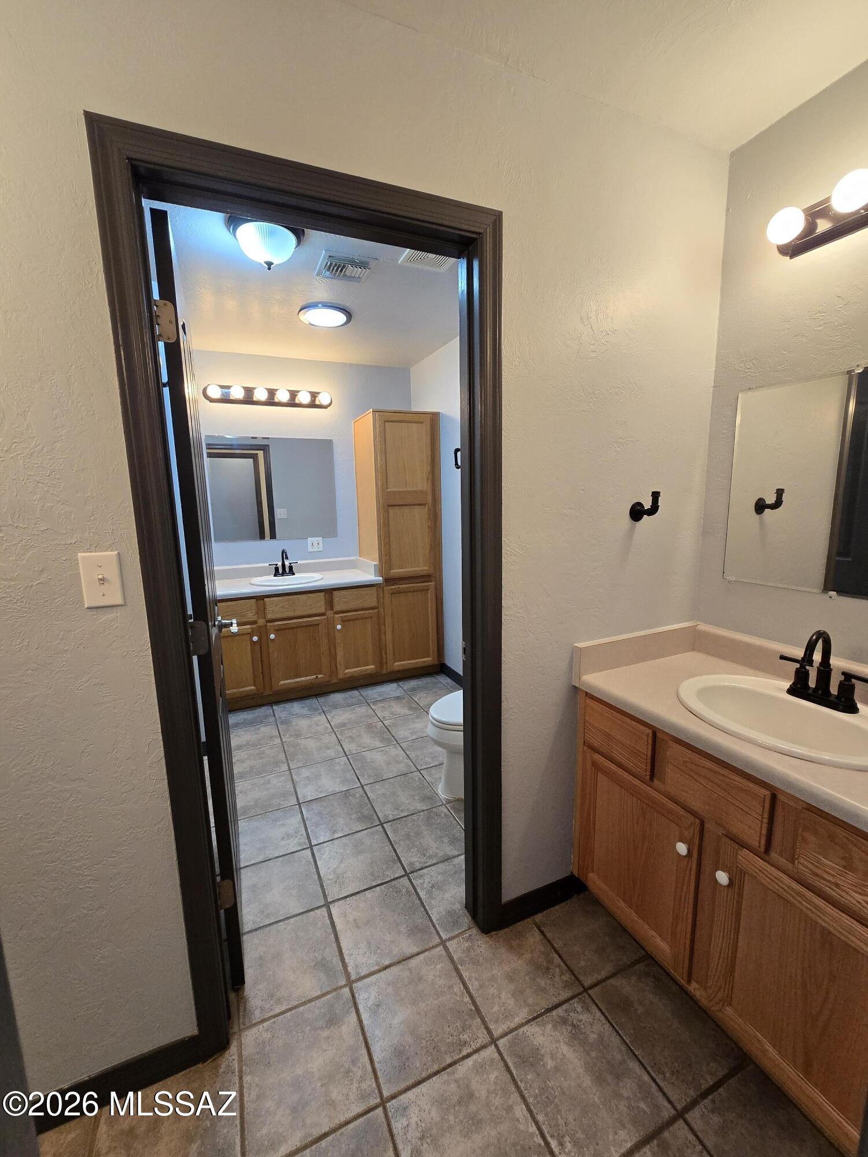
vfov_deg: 106.2
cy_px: 578
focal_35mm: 13
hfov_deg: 89.9
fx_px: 435
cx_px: 434
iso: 250
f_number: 2.2
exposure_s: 1/60
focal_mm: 2.2
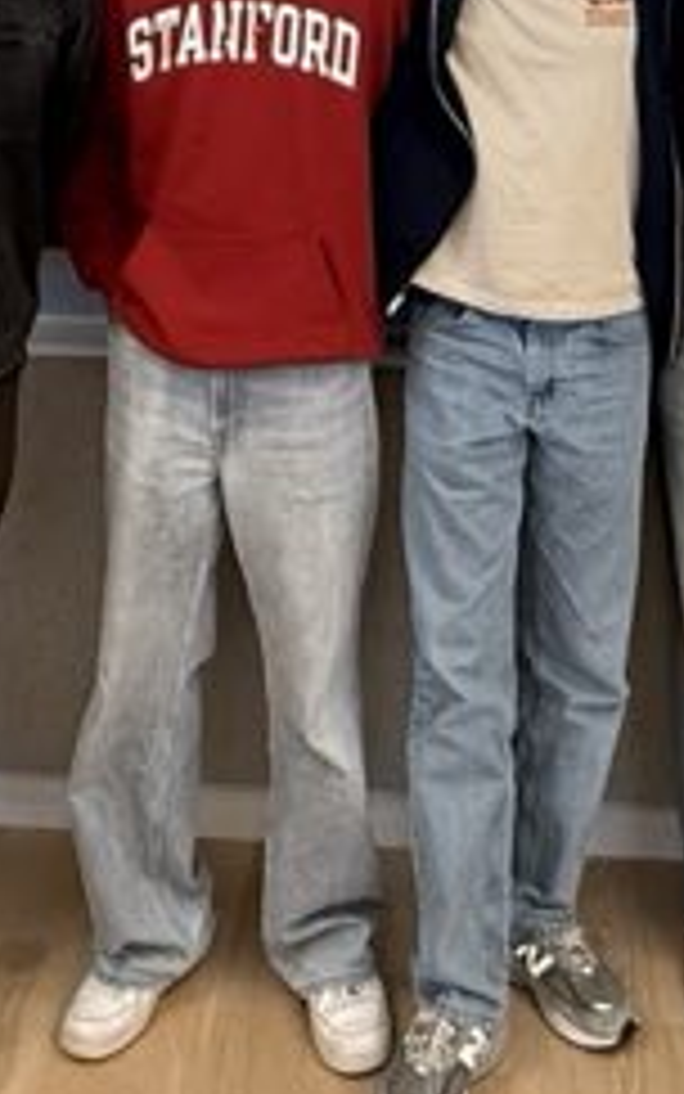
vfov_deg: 29.9
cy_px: -308
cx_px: 405
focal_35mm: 55
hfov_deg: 23.5
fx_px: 1639
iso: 250
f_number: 2.2
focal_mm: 2.22
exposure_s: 1/120
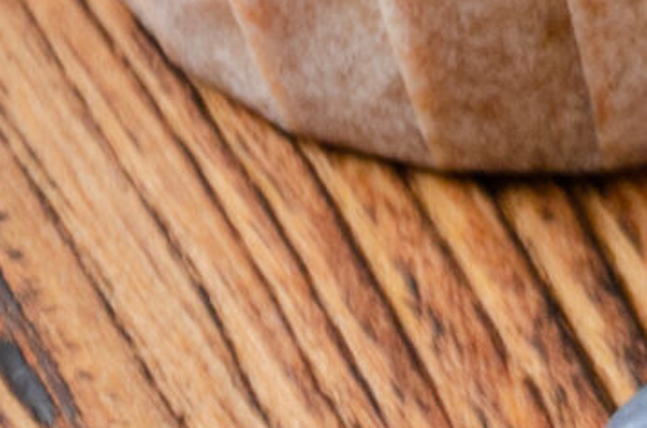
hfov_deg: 2.1
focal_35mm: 974
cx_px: 1799
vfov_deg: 1.4
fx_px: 17466
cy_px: -220
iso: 320
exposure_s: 1/200
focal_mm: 90
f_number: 7.1
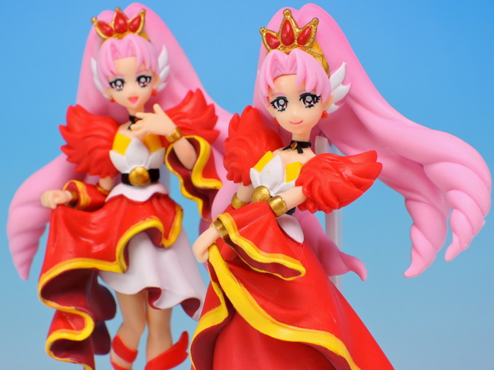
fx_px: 1713
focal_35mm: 120
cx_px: 247
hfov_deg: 16.4
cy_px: 185
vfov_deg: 12.3
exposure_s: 1/2.5
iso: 80
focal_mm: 25.5
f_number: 7.1
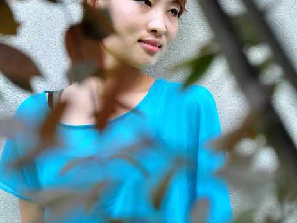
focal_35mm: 229
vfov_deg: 6.5
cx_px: 148
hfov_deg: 8.7
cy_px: 152
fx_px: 1962
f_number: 5.6
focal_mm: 105
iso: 200
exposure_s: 1/15
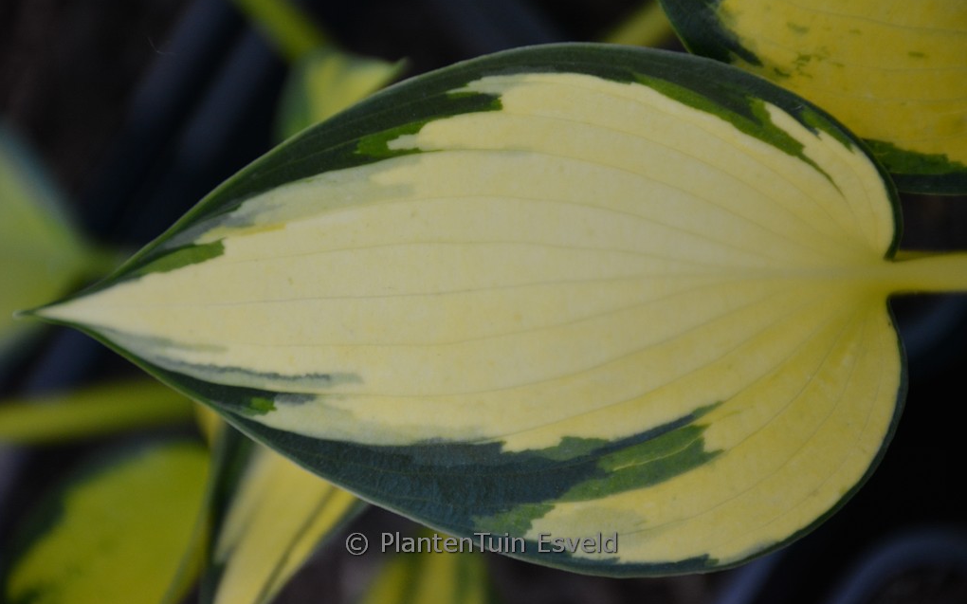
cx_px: 484
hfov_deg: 9.8
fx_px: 5665
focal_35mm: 215
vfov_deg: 6.1
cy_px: 285
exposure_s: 1/500
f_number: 5.6
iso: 900
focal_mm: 140
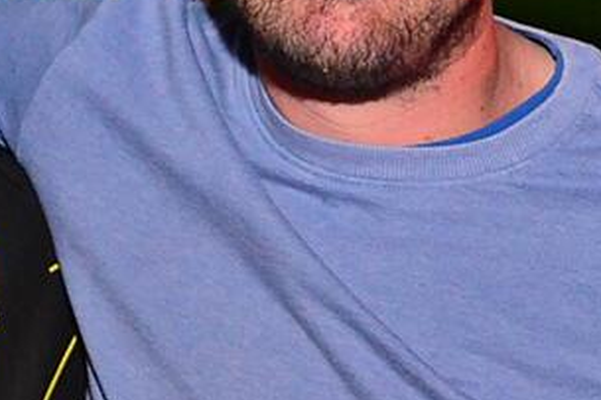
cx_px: -126
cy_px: 171
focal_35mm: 133
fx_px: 2215
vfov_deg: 10.3
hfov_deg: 14.9
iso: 3200
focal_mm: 25
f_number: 5.6
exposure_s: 1/30
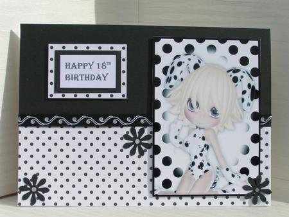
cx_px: 144
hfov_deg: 30.7
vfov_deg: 23.3
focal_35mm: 63
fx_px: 526
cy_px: 108
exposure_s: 1/640
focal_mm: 9.7
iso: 50
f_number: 5
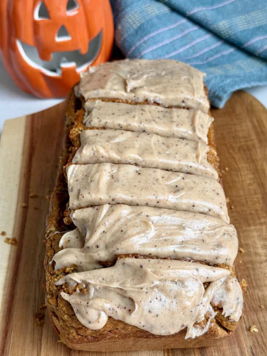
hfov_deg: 30.3
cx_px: 134
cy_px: 178
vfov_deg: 39.7
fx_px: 494
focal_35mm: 48
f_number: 1.8
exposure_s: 1/70
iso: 100
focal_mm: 6.8
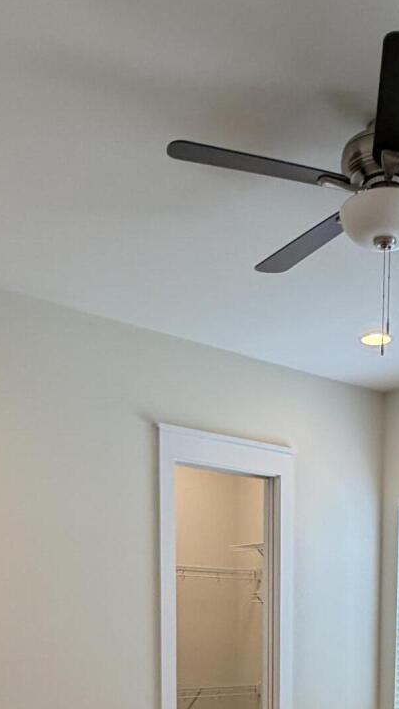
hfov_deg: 27.3
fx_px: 808
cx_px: 311
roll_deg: +0.0
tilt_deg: -6.1
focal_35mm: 43
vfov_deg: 41.2
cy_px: 709
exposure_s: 1/120
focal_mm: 2.22
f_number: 2.2
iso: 250
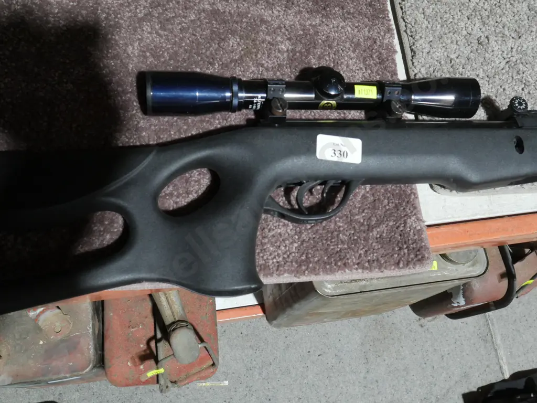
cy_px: 202
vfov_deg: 41.8
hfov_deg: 54.0
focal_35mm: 34
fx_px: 527
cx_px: 268
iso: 2000
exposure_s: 1/60
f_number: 7.1
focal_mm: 17
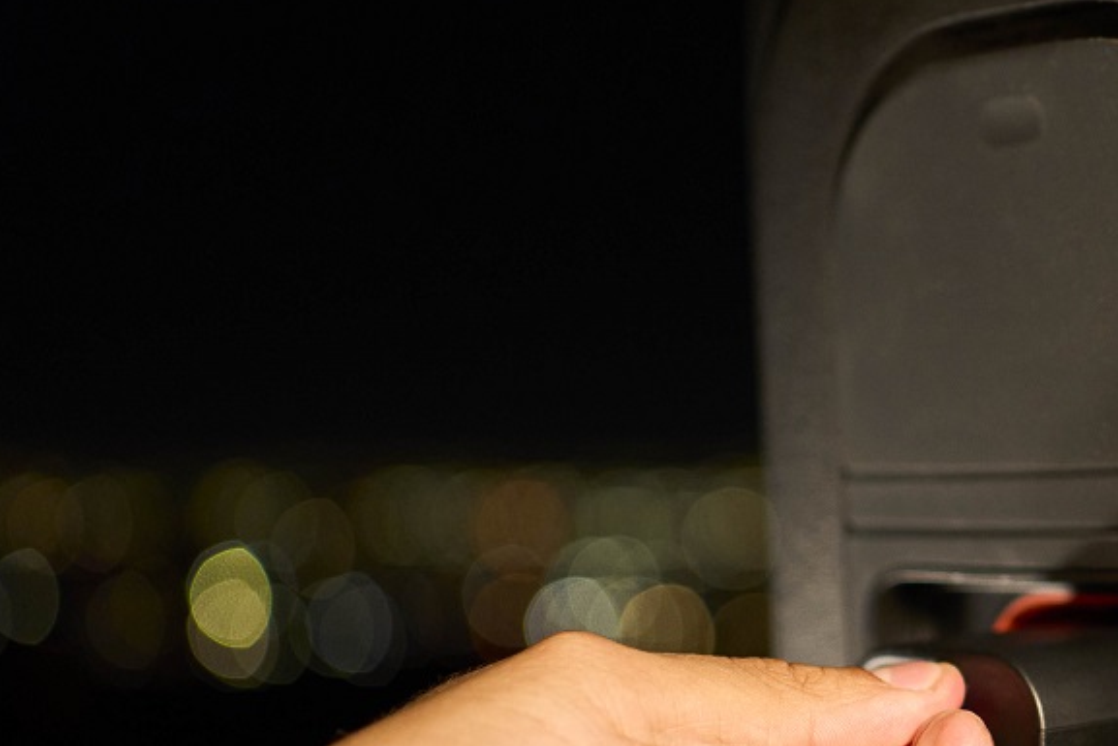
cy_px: 538
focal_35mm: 85
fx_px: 2640
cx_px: 1221
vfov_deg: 16.0
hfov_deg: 22.6
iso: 1250
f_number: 2.2
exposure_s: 1/200
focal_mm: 35
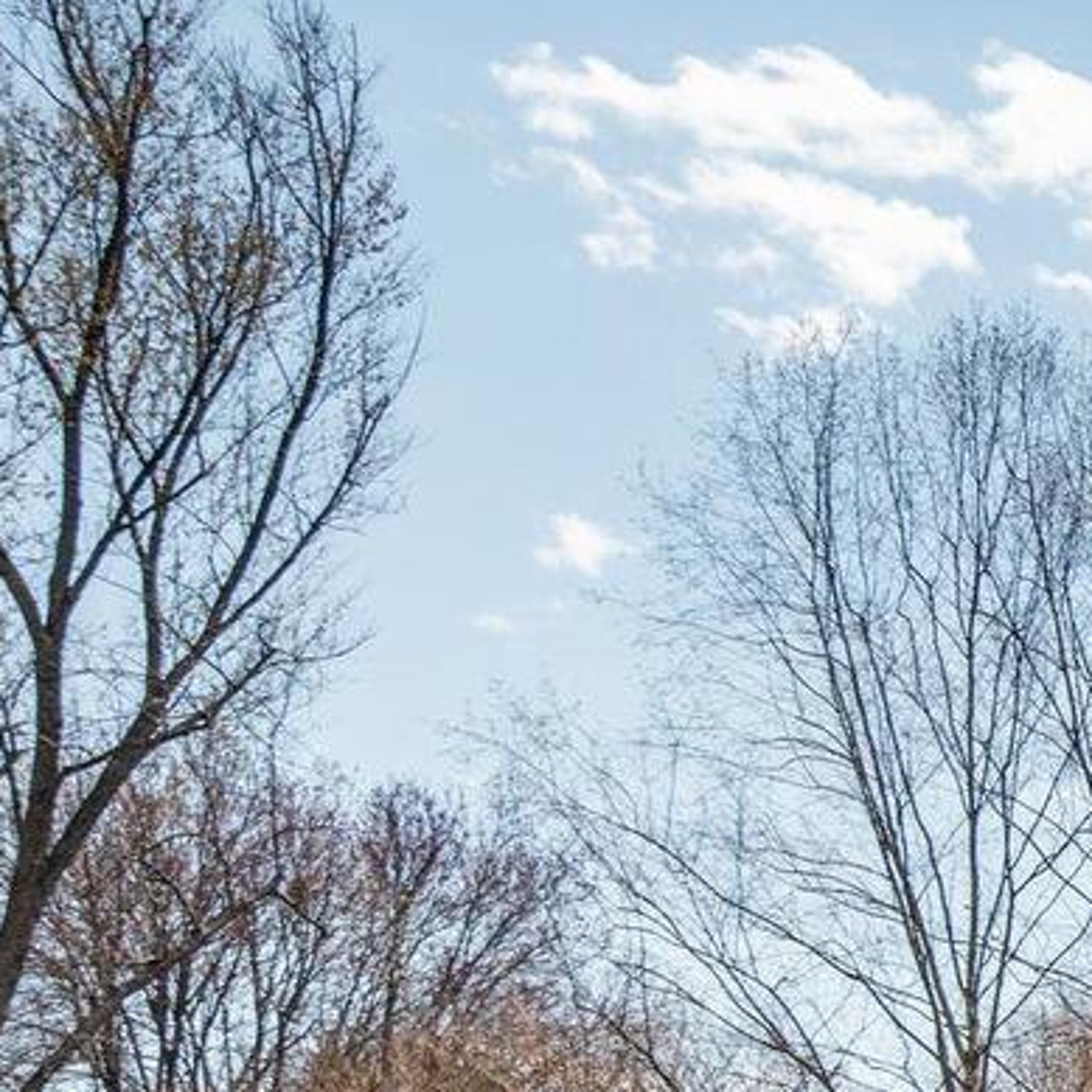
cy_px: 873
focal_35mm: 110
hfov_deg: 13.9
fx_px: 3926
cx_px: 2016
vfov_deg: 15.7
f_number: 8
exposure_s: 1/200
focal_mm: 35
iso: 400
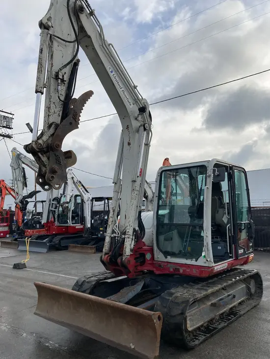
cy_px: 180
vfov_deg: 63.4
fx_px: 291
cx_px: 135
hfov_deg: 49.8
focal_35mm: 28
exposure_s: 1/2114
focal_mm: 3.99
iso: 20
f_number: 1.8
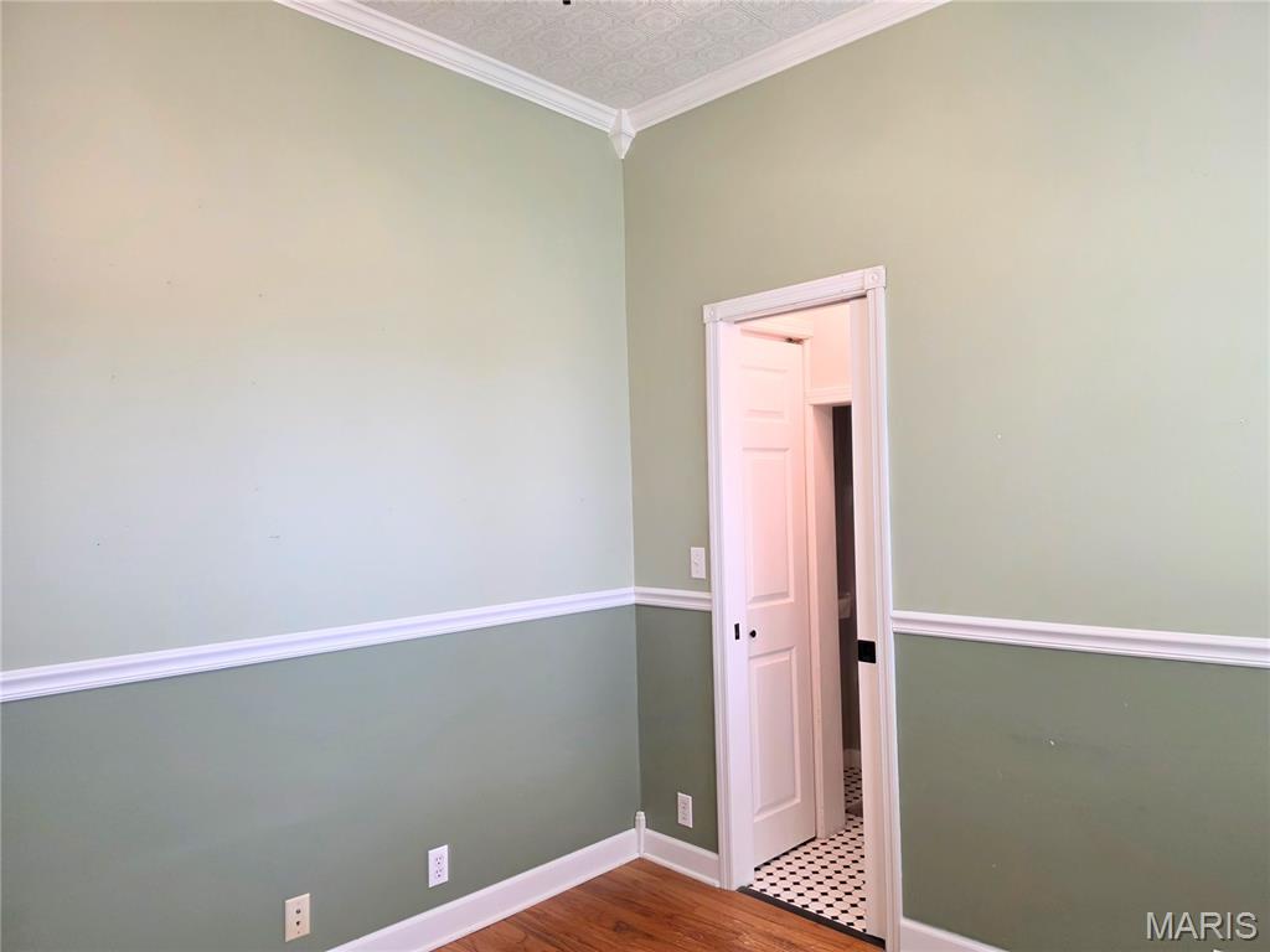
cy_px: 476
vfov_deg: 58.9
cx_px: 635
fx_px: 844
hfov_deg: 73.9
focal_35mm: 23
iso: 100
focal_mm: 6.5
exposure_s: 1/120
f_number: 1.4
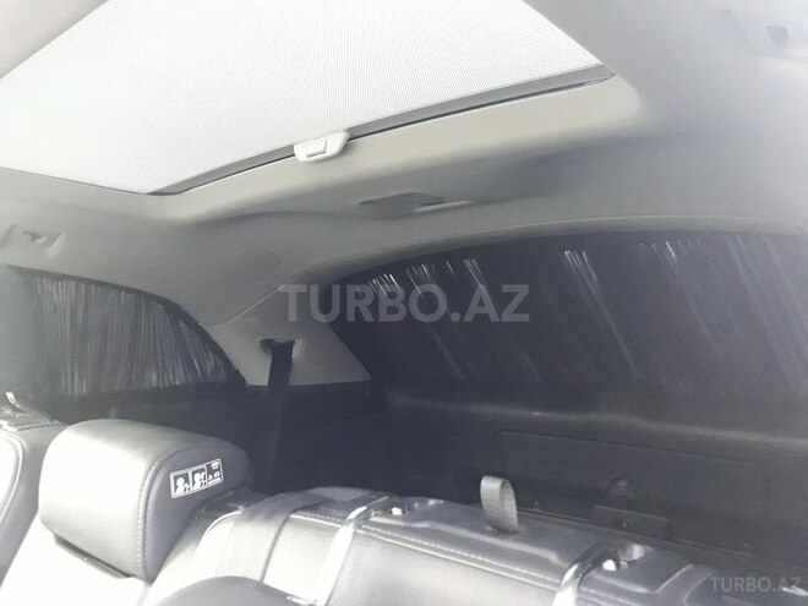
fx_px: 630
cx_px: 404
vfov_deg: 51.4
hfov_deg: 65.3
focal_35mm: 27
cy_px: 303
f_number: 1.9
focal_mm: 3.6
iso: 800
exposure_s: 1/17
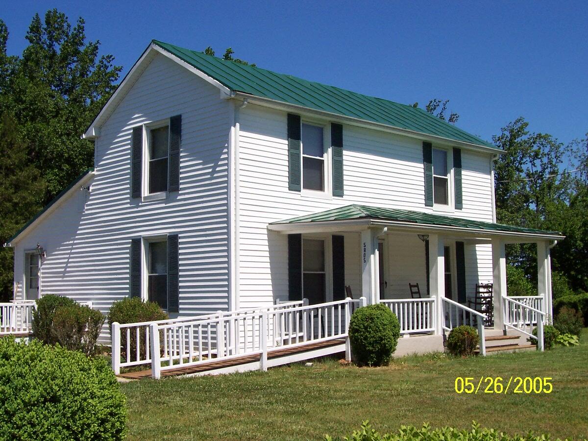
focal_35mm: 46
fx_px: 781
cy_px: 220
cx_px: 294
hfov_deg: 41.2
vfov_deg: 31.5
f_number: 5.6
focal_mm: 7
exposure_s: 1/750
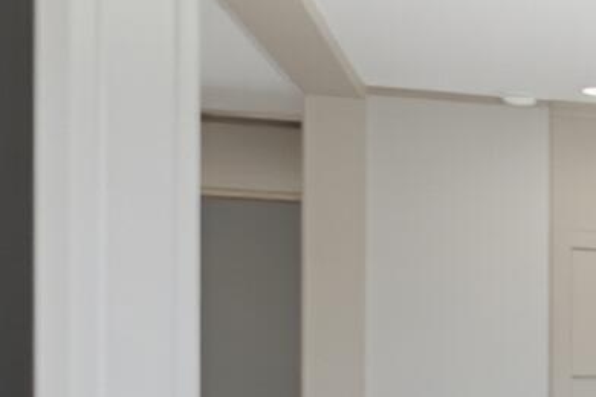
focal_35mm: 123
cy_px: 392
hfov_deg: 9.2
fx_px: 2036
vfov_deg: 11.0
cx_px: 2156
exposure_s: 1/50
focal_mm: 16
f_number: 8
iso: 500
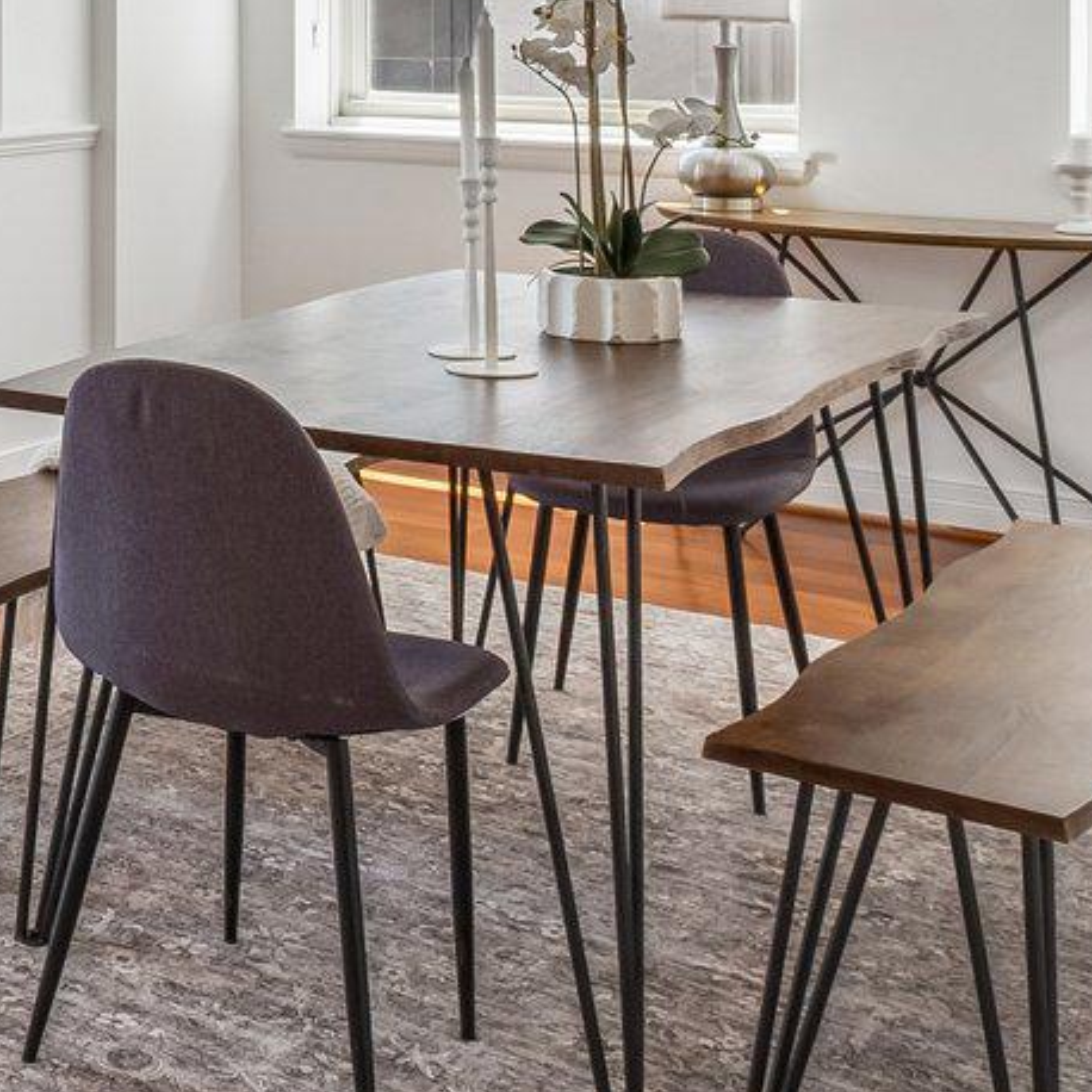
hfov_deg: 26.7
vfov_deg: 28.5
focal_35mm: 57
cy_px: 42
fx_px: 2034
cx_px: -207
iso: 250
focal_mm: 10
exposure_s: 1/40
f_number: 8
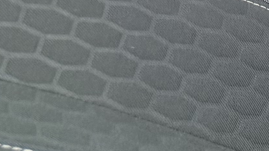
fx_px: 1277
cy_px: -332
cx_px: 871
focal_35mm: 179
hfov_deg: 9.1
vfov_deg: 6.2
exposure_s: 1/559
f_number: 1.78
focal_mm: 6.76
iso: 100
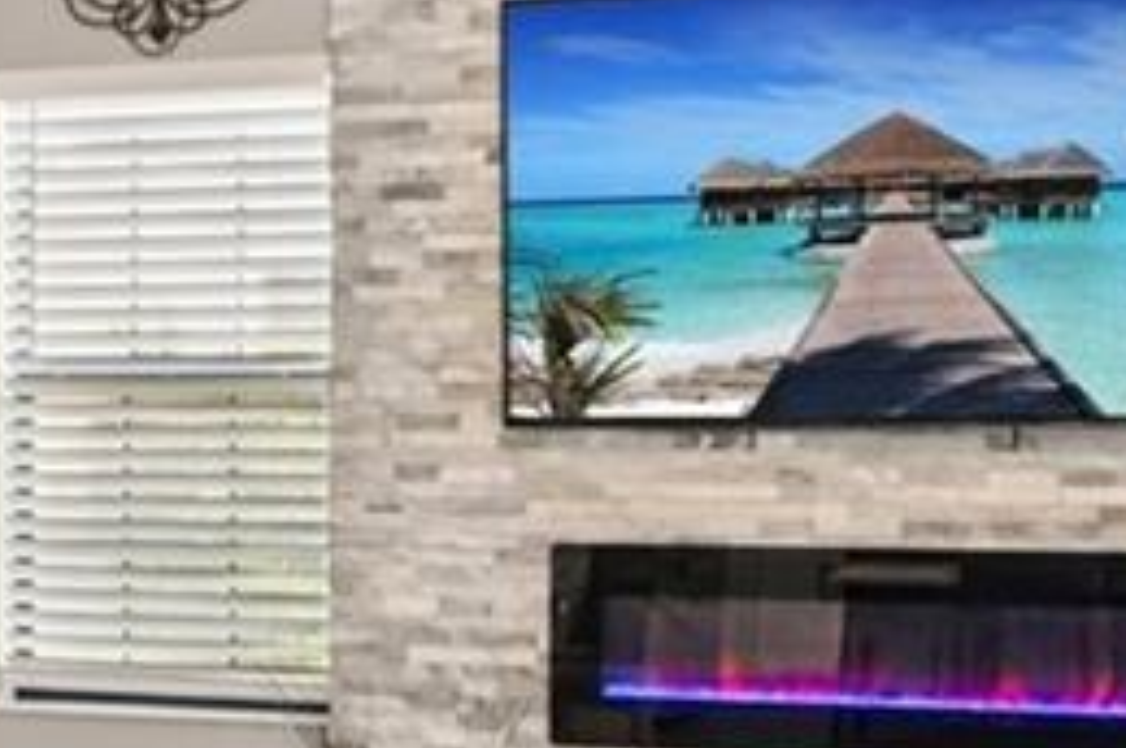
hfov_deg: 20.3
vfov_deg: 13.8
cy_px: 435
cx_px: 143
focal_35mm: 99
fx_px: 3093
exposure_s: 1/15
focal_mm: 16
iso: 400
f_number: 8
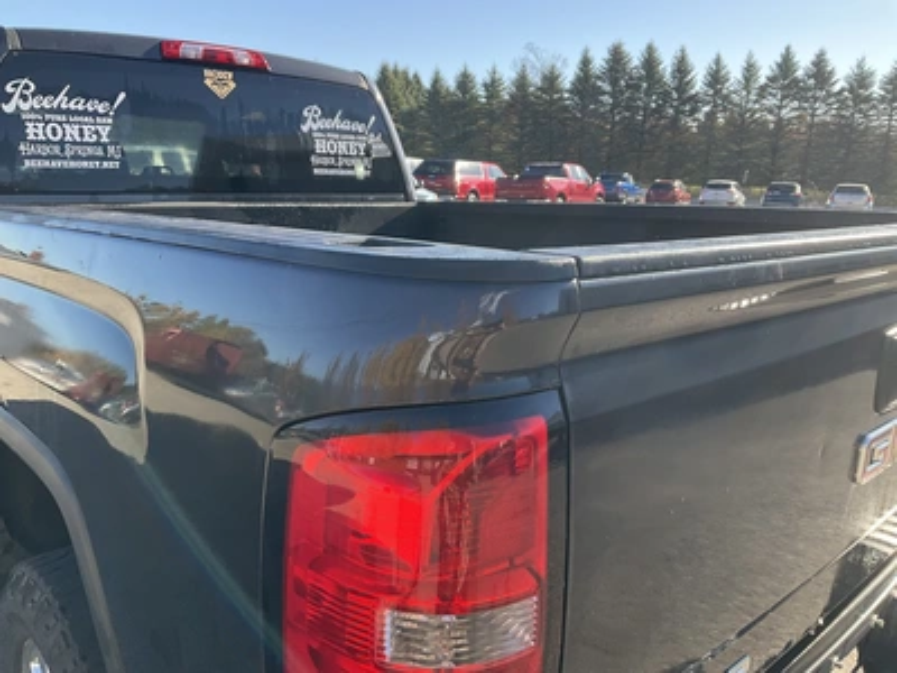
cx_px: 448
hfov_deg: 61.7
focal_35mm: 29
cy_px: 336
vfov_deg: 48.2
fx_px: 751
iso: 25
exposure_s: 1/422
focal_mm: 3
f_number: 1.8
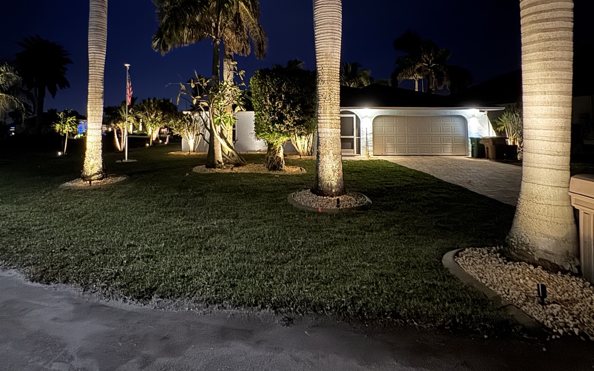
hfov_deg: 84.2
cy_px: 115
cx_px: 241
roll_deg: +0.0
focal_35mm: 20
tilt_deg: +2.9
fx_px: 324
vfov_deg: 57.9
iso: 1600
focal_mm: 2.22
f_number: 2.2
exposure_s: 1/12
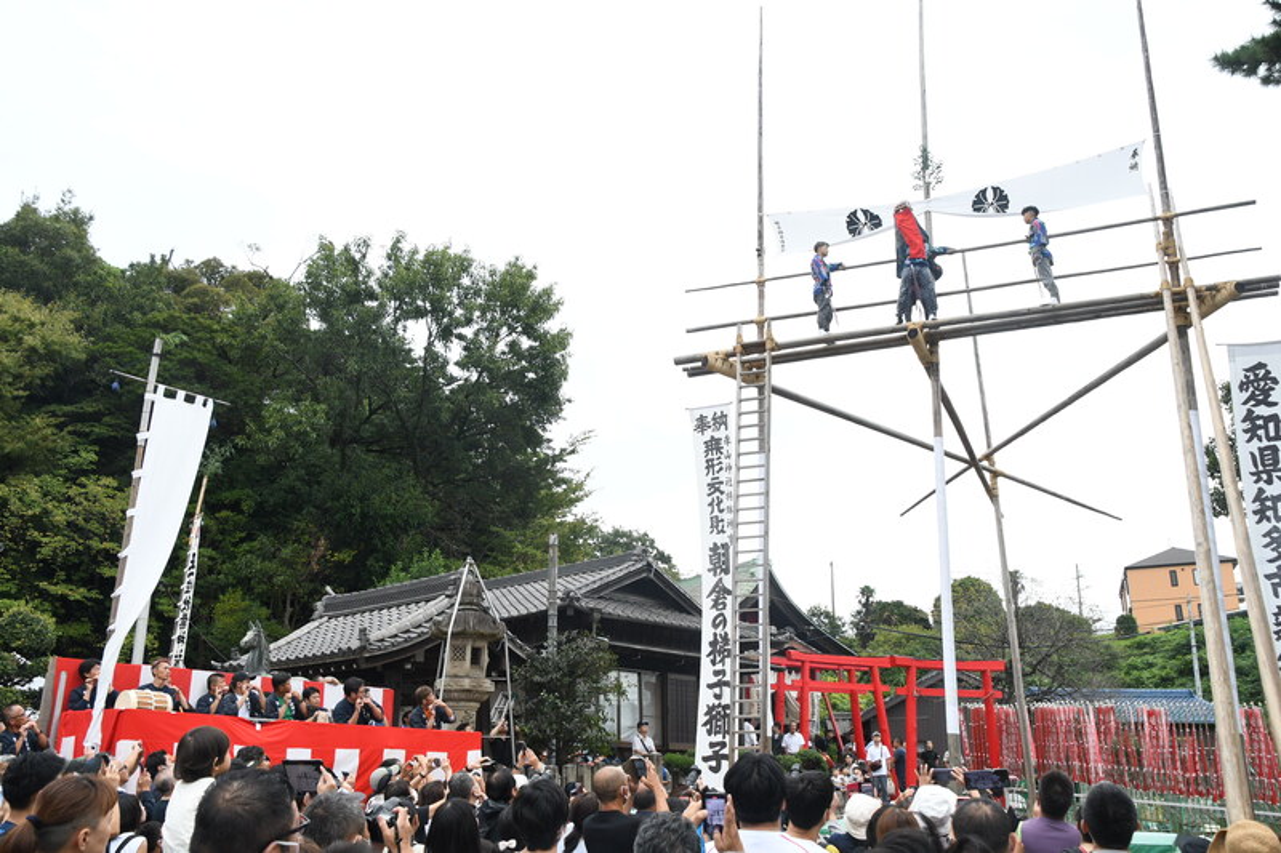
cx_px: 640
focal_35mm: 31
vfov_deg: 42.3
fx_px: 1103
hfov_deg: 60.3
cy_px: 426
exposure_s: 1/250
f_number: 8
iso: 640
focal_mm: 21
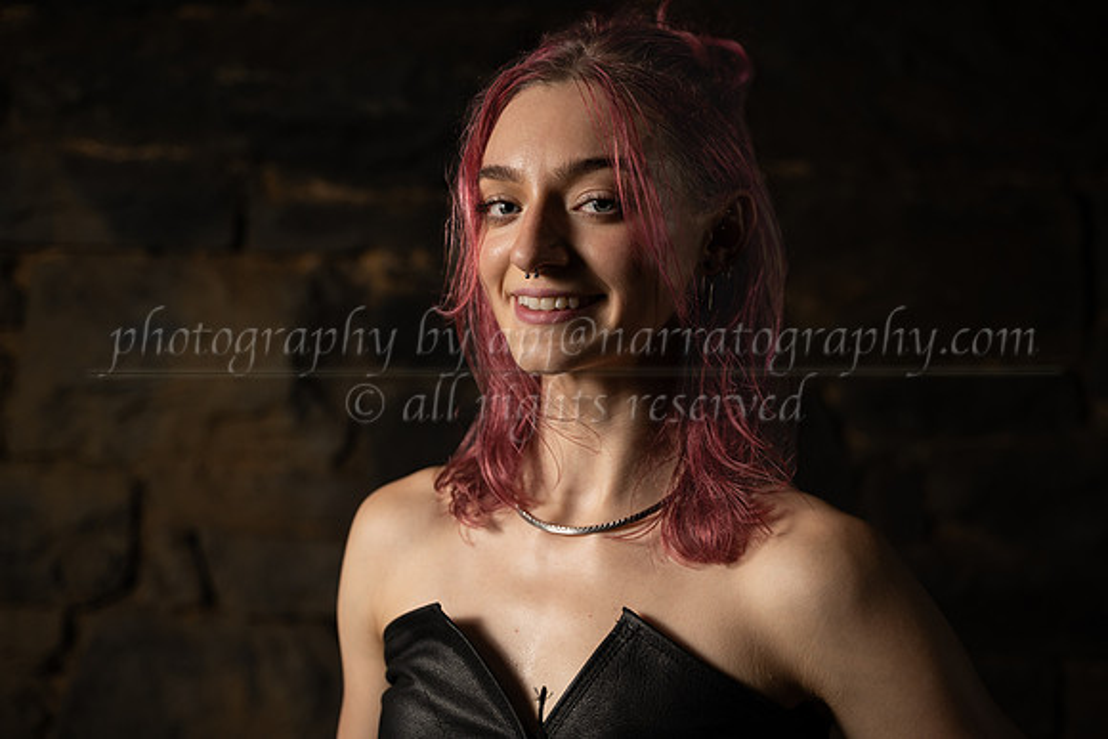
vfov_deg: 28.7
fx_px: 1447
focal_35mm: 47
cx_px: 554
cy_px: 370
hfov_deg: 41.9
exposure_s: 1/400
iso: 400
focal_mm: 47
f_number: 2.8
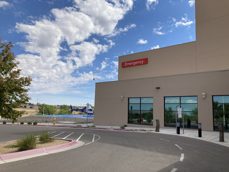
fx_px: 185
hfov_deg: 63.4
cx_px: 114
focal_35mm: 28
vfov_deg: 49.7
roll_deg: -1.9
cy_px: 86
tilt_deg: +6.7
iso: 20
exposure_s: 1/2703
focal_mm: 3.99
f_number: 1.8
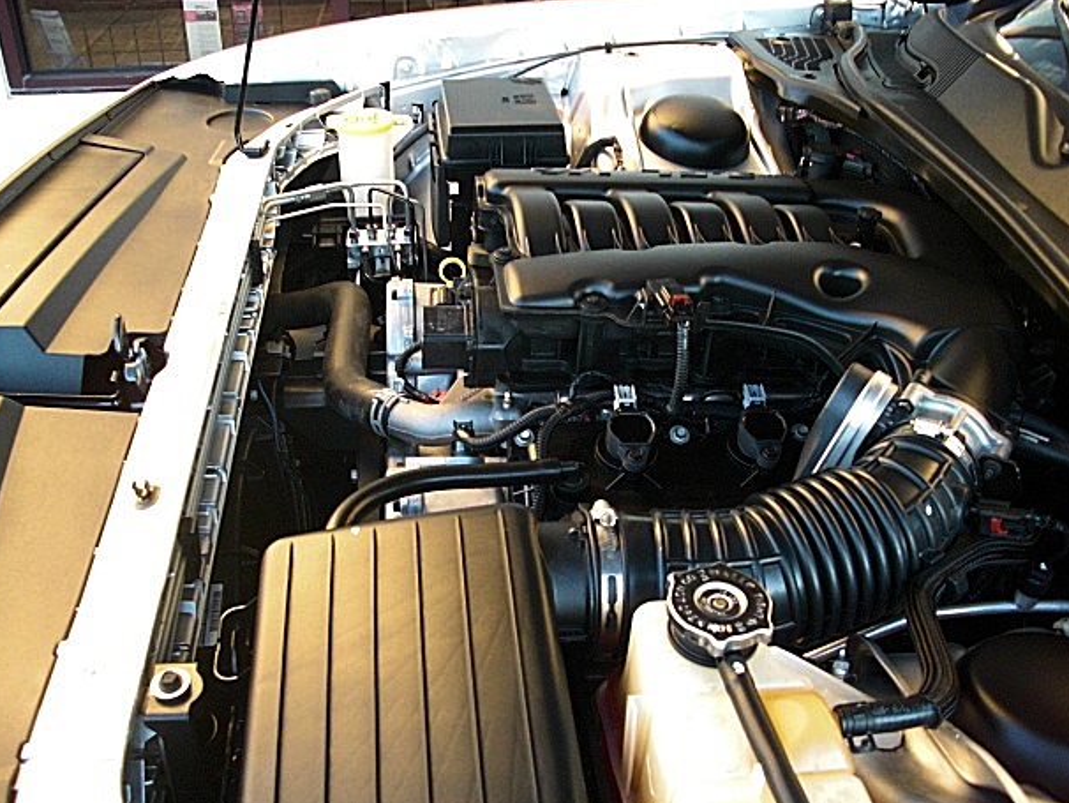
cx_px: 545
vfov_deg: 37.7
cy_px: 420
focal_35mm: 38
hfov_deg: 49.0
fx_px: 1174
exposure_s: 1/100
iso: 400
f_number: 2.8
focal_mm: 6.3
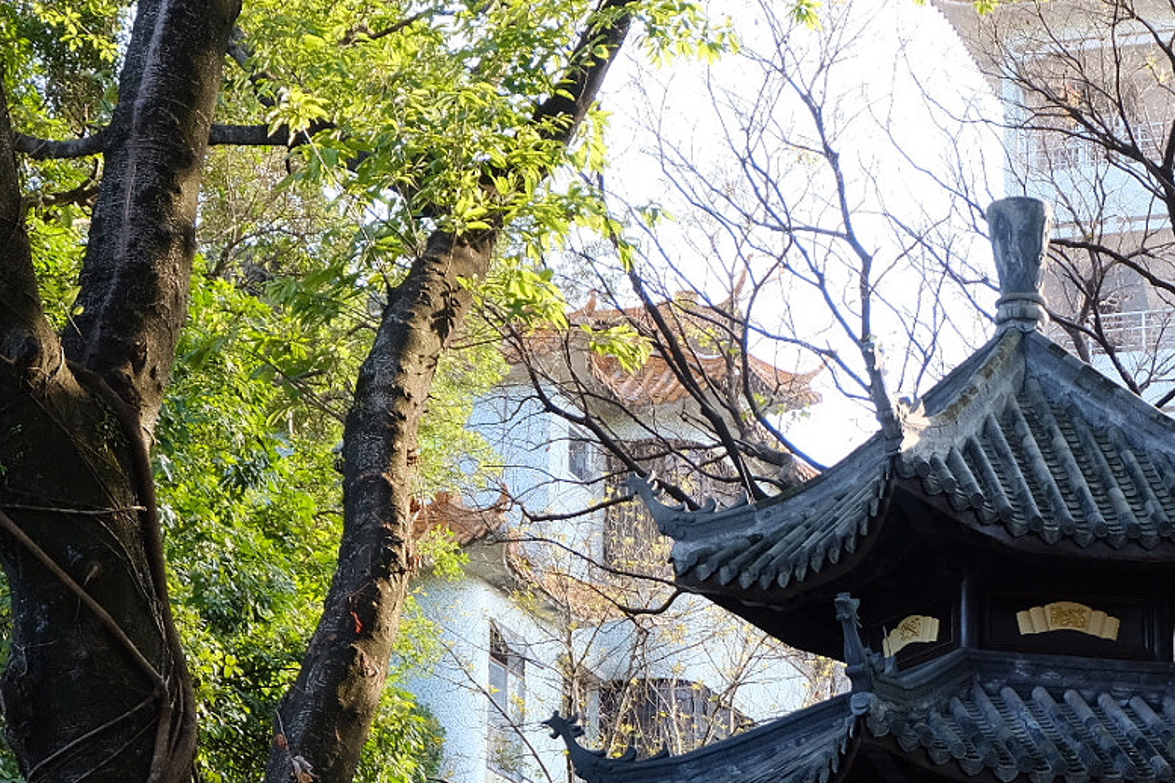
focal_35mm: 105
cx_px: 1037
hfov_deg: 19.1
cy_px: 695
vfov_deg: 12.9
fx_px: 3427
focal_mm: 34
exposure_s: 1/120
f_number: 5
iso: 400
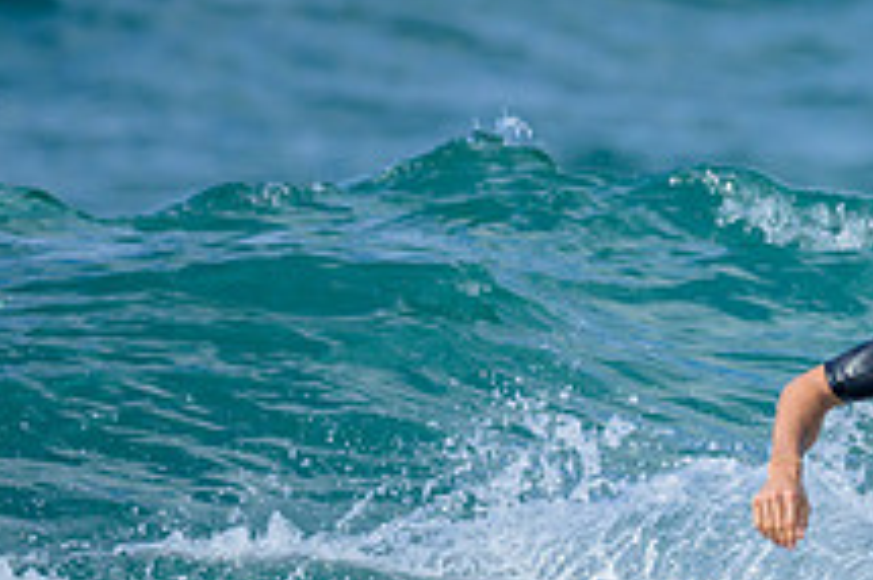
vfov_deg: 0.5
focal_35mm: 2606
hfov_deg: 0.8
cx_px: 1001
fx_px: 63145
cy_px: 633
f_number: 6.3
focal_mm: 800
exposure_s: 1/2000
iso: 320
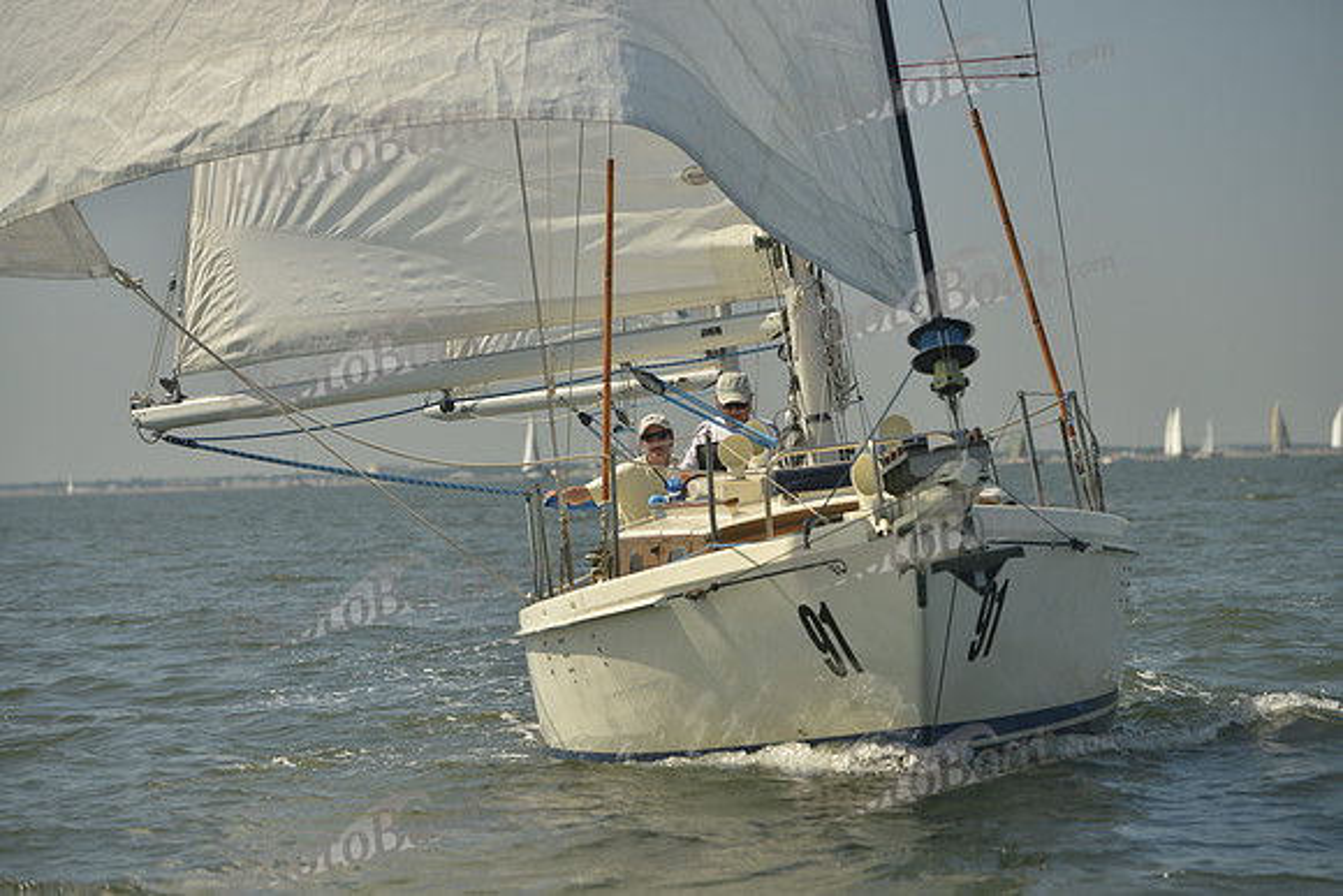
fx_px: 5224
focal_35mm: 140
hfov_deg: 14.7
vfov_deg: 9.8
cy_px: 448
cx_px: 672
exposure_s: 1/1000
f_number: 5
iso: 200
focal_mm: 140
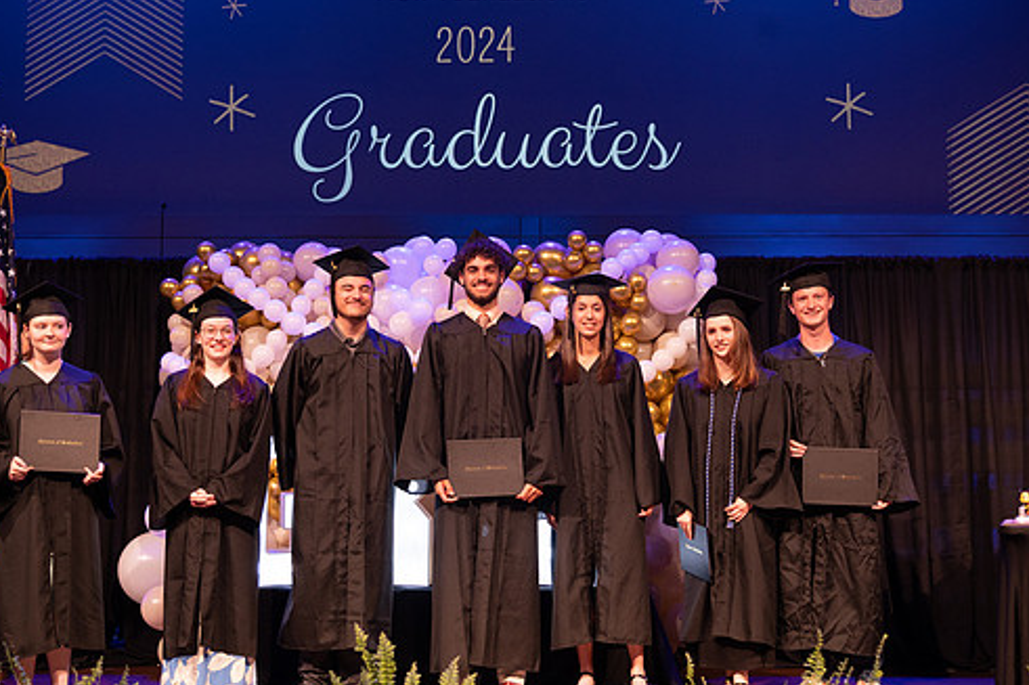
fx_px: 1486
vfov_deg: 26.0
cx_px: 478
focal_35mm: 52
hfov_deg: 38.2
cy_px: 338
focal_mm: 44
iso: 1600
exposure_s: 1/200
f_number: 4
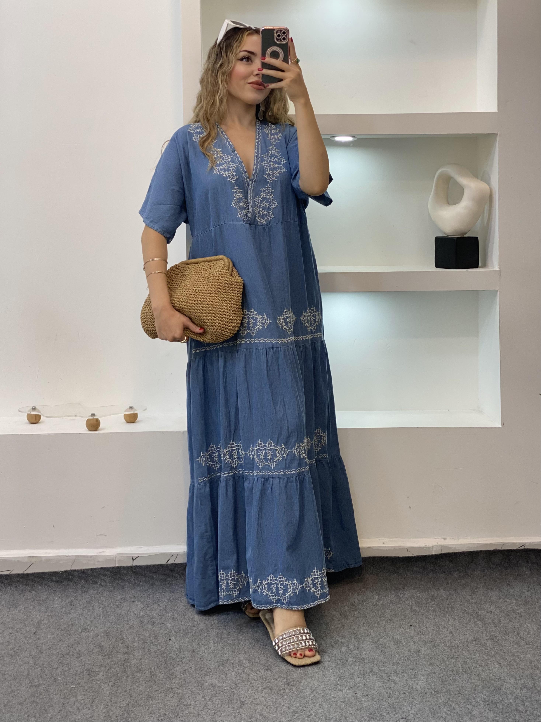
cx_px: 270
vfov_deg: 36.8
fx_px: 1084
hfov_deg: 28.0
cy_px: 361
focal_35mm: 52
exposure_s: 1/100
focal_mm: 6
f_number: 2
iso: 80
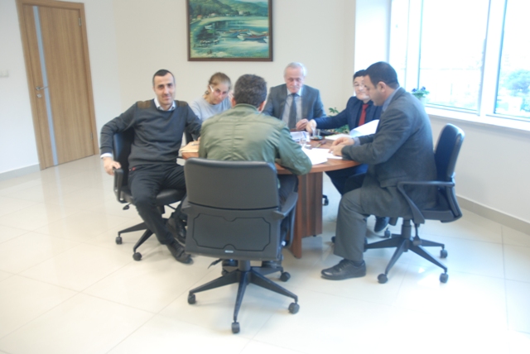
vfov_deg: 40.0
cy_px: 177
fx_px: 486
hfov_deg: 57.2
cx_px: 265
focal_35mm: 33
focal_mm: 22
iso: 250
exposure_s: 1/10
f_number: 3.8
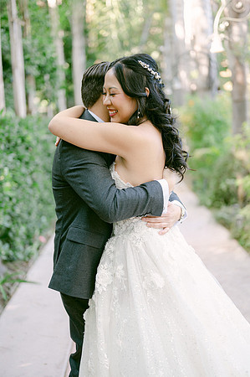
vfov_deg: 39.6
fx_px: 522
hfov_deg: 26.9
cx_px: 125
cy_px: 188
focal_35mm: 50
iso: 200
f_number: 2
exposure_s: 1/125
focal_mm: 50
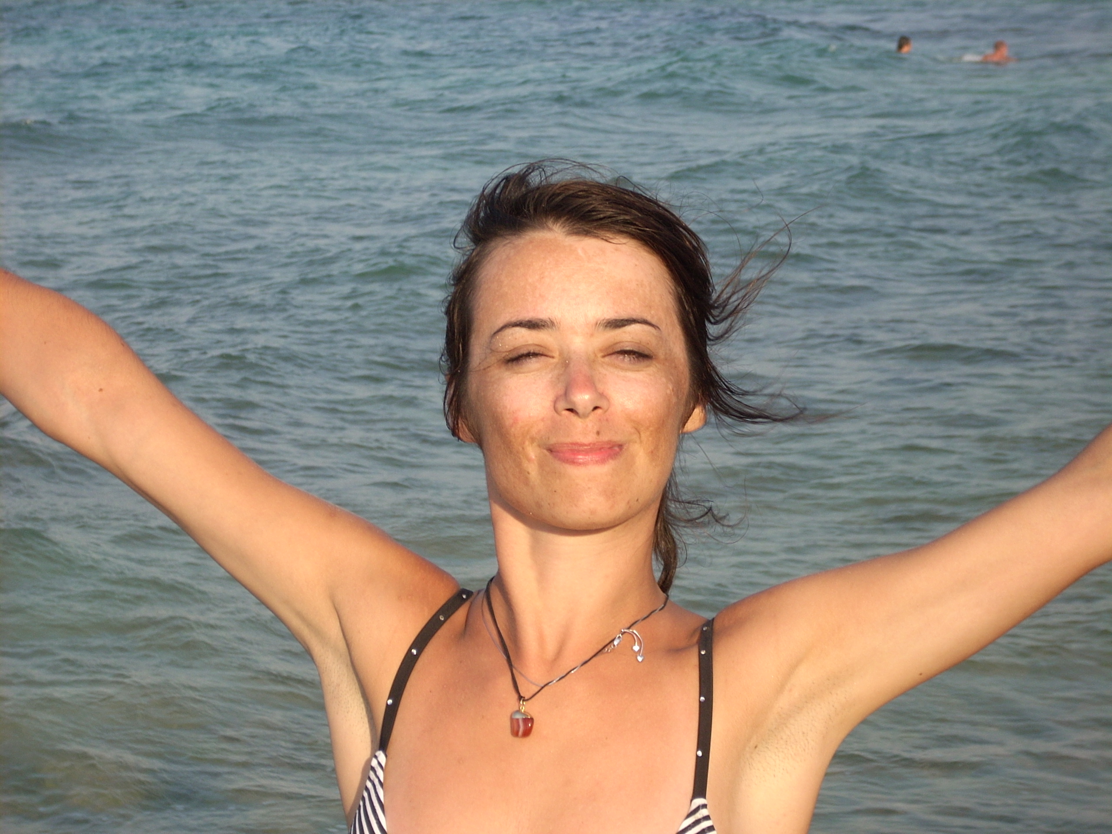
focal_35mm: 113
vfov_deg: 13.1
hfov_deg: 17.4
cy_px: 417
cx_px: 556
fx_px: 3630
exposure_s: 1/229
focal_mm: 18.6
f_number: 5.2
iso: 64
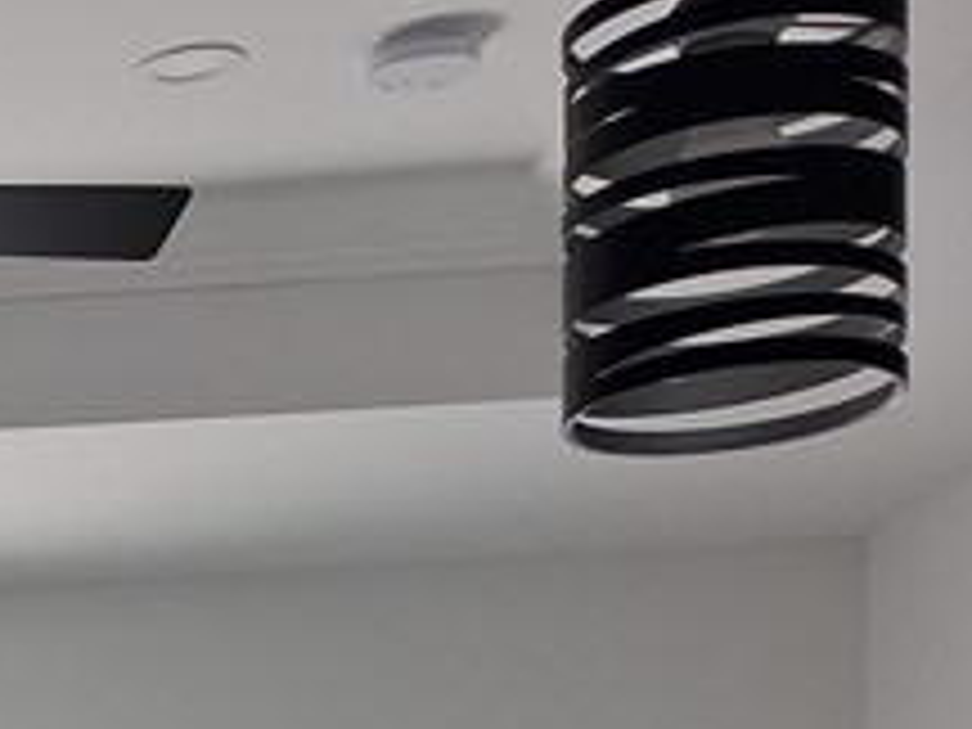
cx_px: -1030
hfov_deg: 13.1
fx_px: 3594
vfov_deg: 10.5
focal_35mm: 128
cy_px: 1544
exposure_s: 1/120
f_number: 1.8
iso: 32
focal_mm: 4
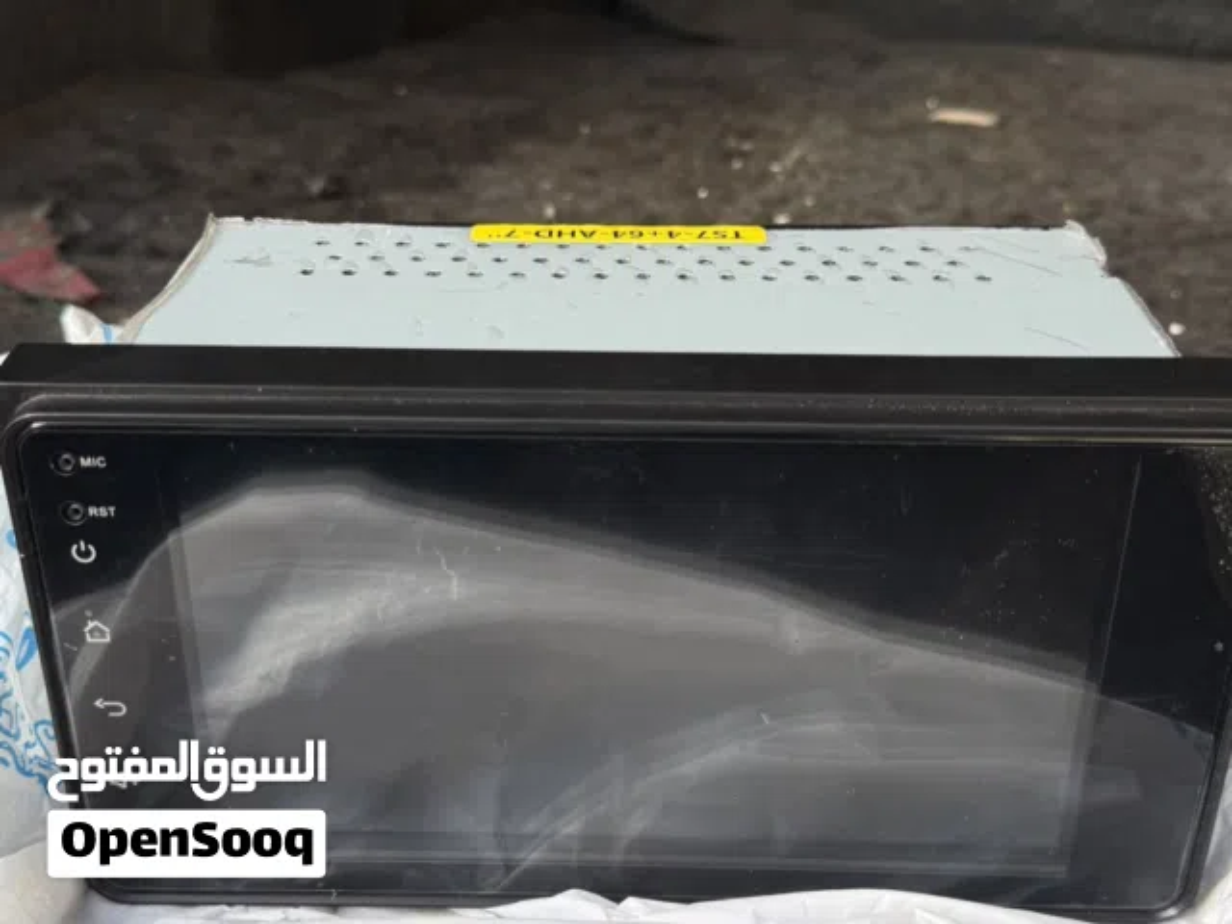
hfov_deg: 71.6
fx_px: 854
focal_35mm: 24
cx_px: 616
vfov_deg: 56.8
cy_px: 462
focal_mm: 6.76
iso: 80
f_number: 1.78
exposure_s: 1/967
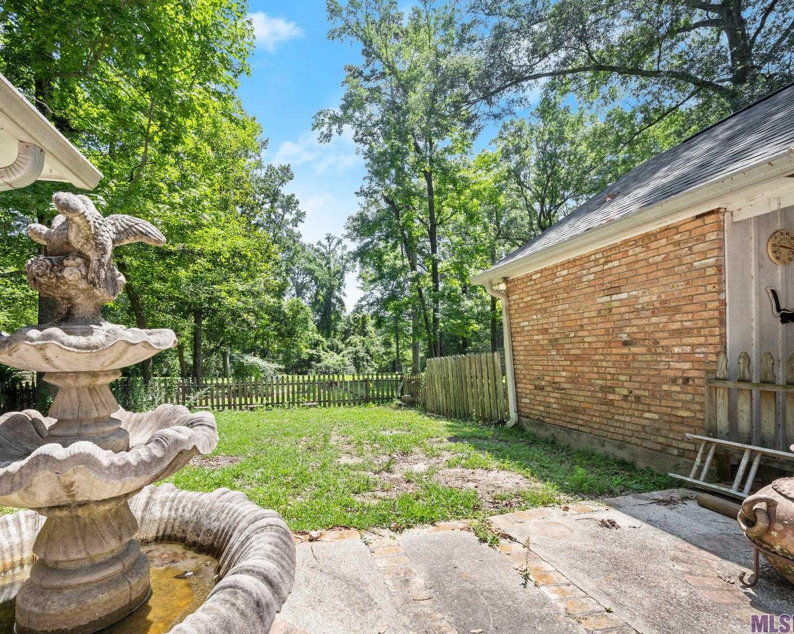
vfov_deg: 80.4
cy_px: 321
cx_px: 337
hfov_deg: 92.4
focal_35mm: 16
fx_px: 376
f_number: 10
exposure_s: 1/250
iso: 250
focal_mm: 14
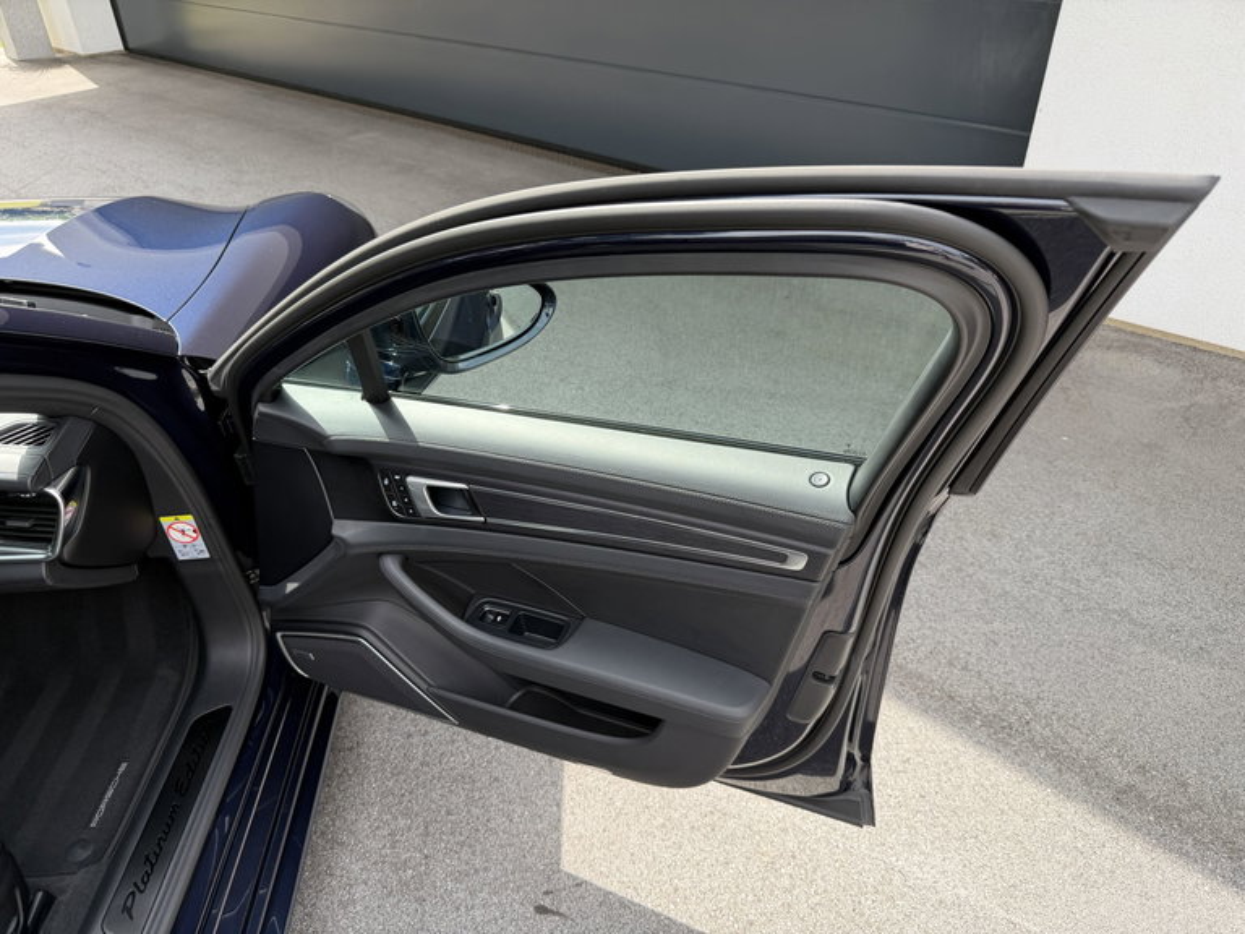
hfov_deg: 71.6
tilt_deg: -35.2
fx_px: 863
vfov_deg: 56.8
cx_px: 622
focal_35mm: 24
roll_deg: +1.0
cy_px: 467
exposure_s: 1/858
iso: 100
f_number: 1.78
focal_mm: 6.76
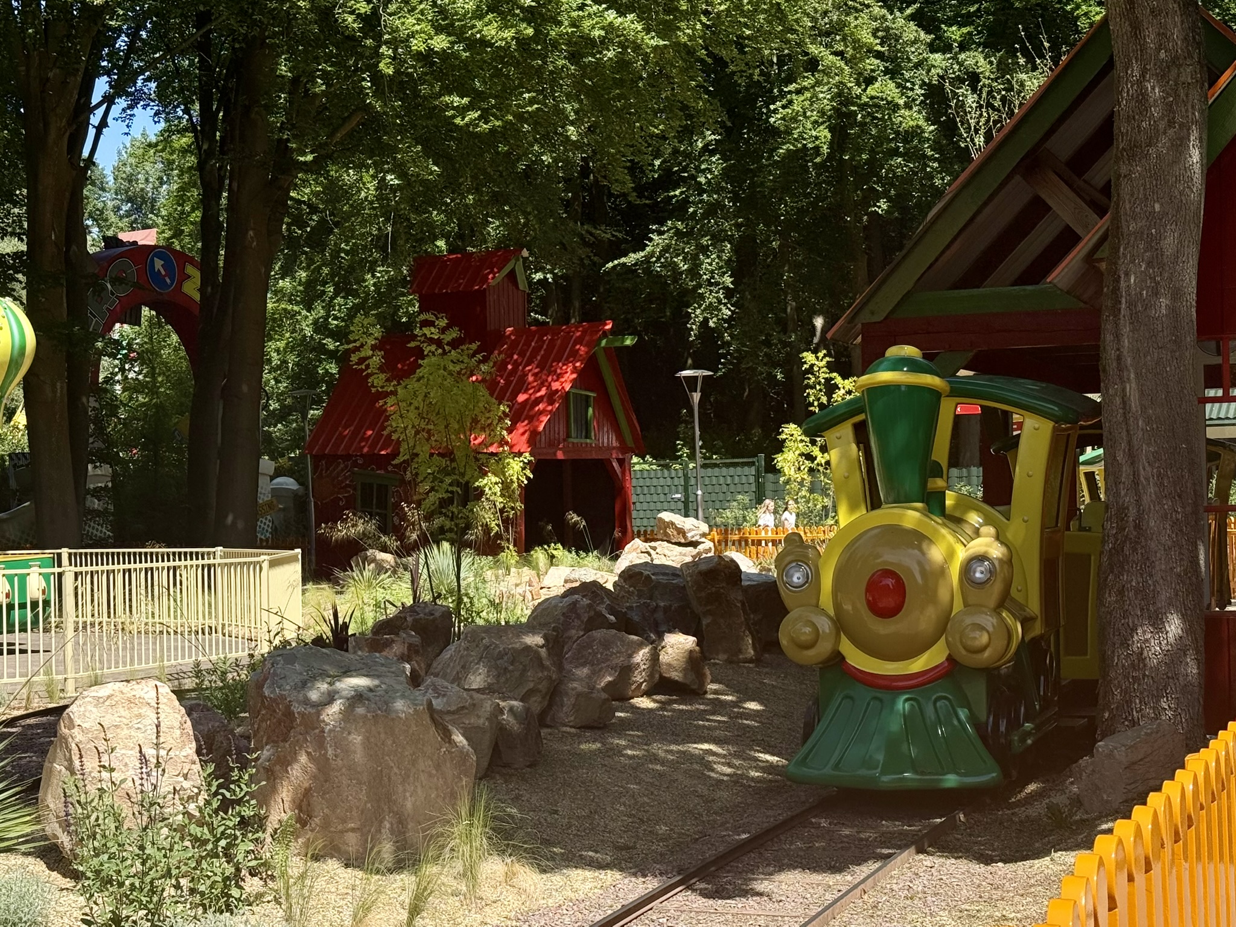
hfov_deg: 39.7
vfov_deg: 30.3
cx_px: 618
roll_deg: +1.8
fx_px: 1714
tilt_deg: -0.2
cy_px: 464
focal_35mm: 48
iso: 100
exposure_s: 1/3378
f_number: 1.78
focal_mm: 6.76
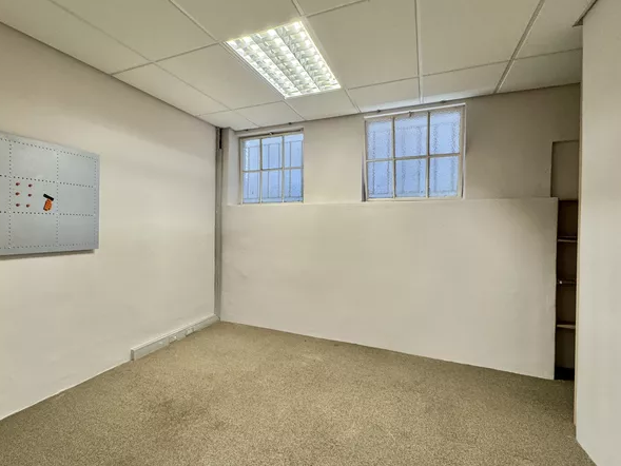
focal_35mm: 19
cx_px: 241
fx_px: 341
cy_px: 228
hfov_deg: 83.4
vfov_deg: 68.7
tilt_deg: -0.4
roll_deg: -1.1
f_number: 2.2
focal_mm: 2.22
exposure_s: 1/100
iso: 250
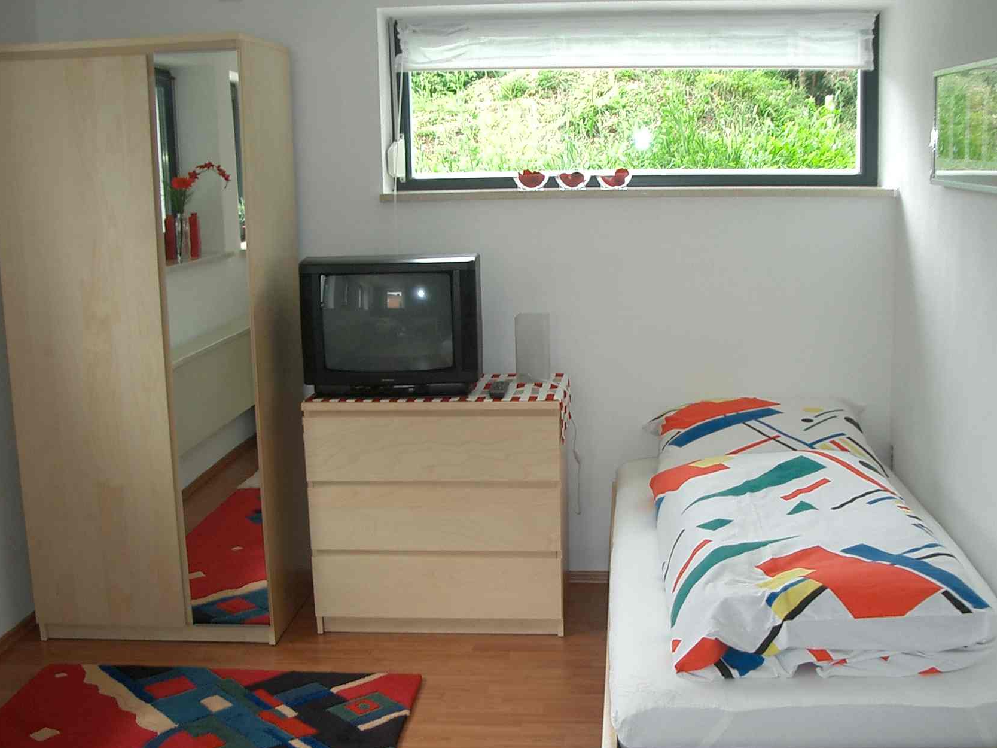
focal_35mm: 43
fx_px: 1238
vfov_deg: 33.6
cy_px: 421
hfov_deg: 43.8
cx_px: 542
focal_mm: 5.8
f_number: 2.6
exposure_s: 1/80
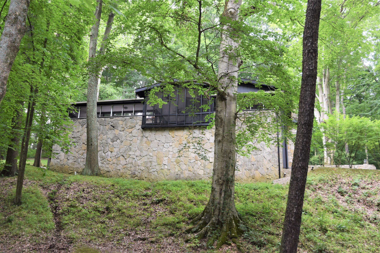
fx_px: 380
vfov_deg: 36.9
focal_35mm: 36
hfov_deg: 53.1
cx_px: 190
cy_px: 126
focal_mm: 24
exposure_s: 1/125
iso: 640
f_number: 5.6
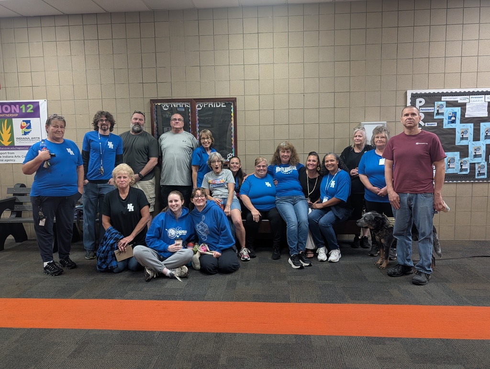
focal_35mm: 24
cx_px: 245
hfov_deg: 71.5
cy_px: 184
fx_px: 340
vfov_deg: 56.9
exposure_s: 1/60
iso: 265
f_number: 1.68
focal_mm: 6.9
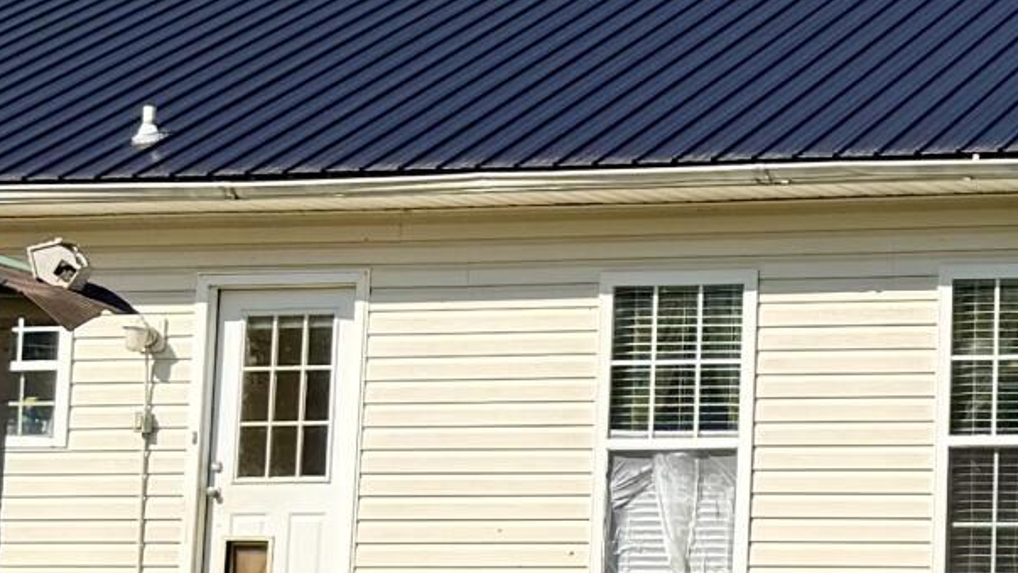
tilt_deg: +6.5
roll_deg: -1.6
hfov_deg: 15.8
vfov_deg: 9.3
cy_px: 292
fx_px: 3509
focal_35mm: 130
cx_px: 1271
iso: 80
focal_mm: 6.76
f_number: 1.78
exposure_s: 1/5714
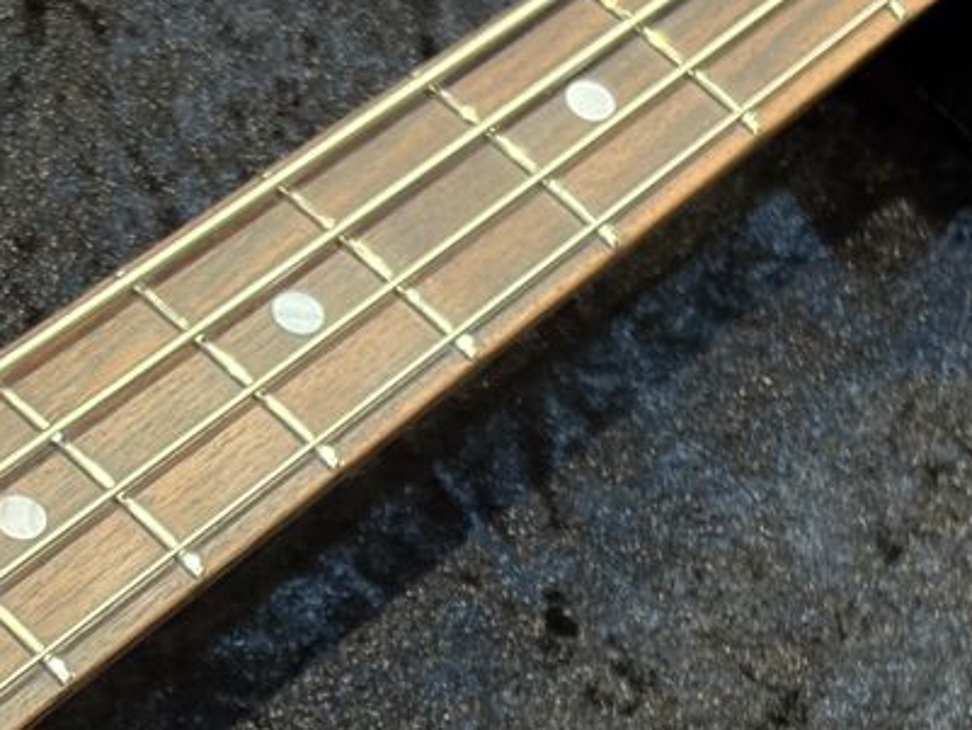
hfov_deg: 11.7
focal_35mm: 166
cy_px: 662
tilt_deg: -52.9
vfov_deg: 8.9
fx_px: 4663
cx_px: -119
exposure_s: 1/40
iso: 160
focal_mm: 5.96
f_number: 1.6
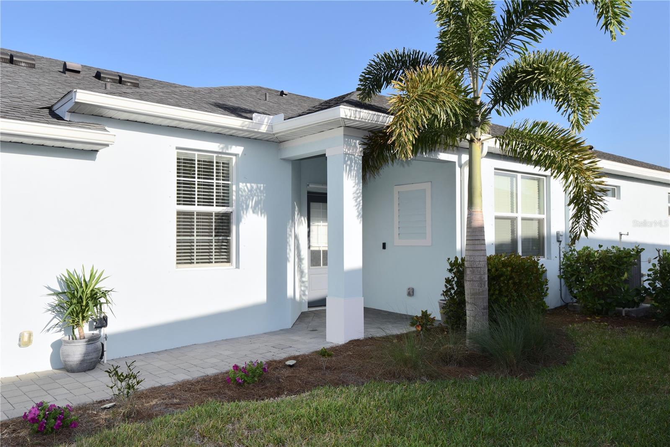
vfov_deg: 43.6
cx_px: 335
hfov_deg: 61.9
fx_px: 558
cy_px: 224
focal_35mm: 30
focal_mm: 30
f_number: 10
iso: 125
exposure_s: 1/200
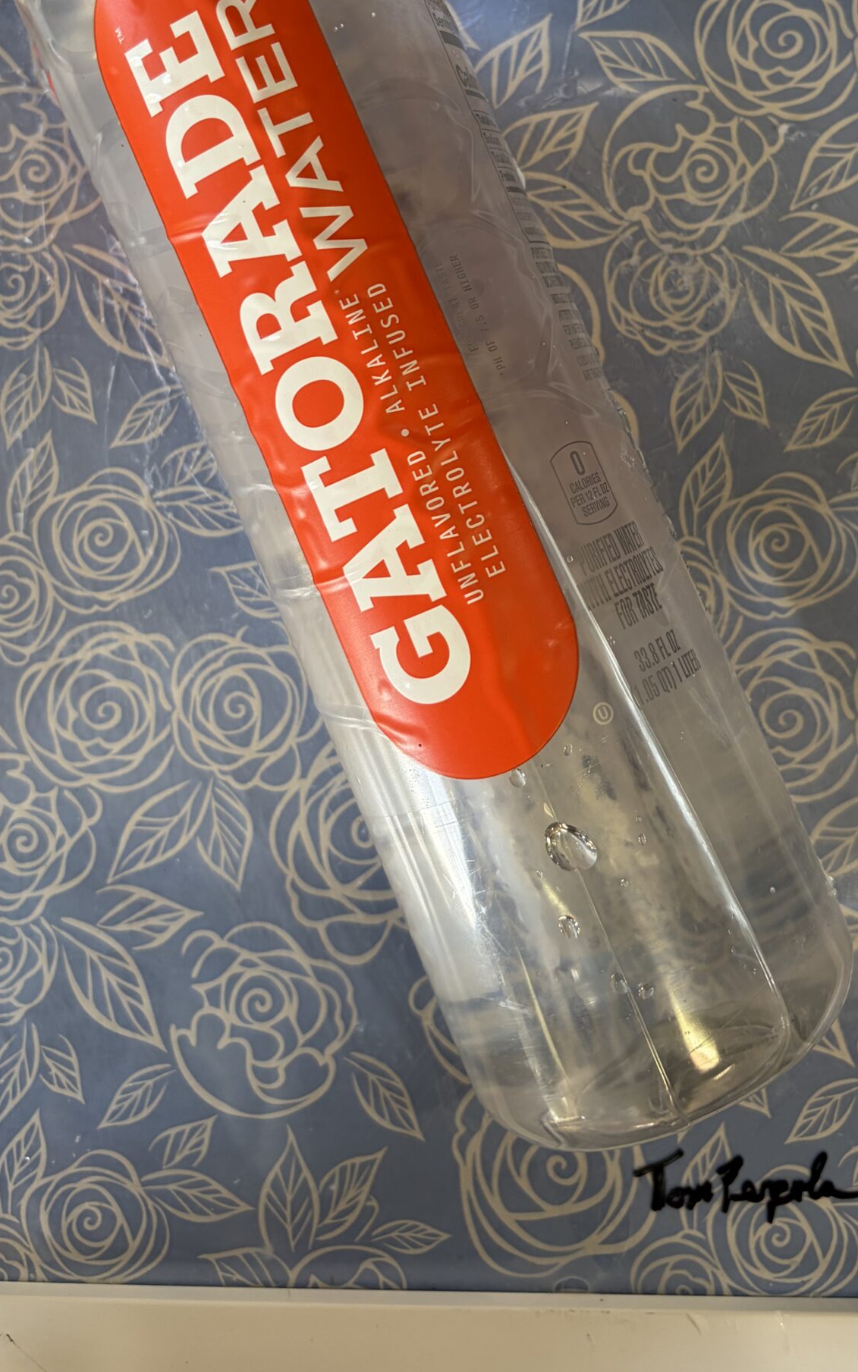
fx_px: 1459
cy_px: 404
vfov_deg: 49.1
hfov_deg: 32.7
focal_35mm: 39
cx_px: 480
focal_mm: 5.96
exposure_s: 1/120
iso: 100
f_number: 1.6
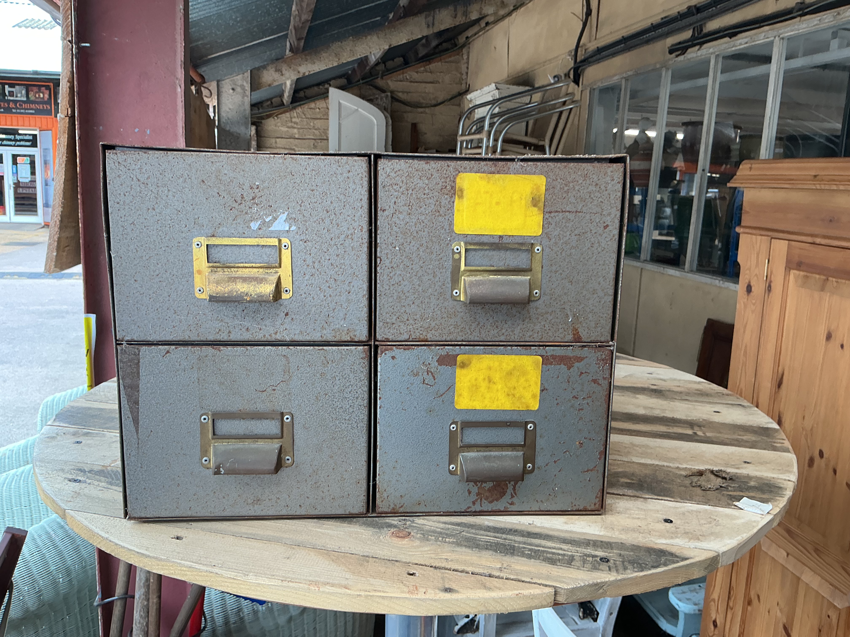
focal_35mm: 29
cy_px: 318
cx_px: 425
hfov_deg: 61.7
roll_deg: -3.6
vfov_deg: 48.2
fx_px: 712
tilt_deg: -9.8
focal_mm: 3
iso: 32
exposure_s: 1/120
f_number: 1.8
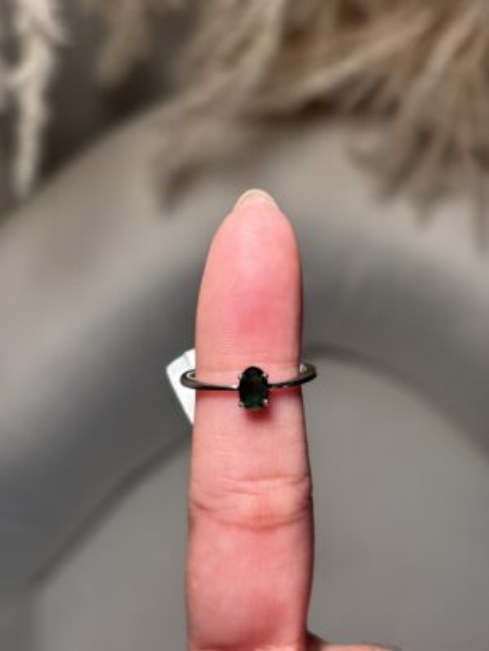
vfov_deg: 36.8
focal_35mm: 52
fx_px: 979
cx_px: 244
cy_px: 326
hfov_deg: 28.0
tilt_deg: -66.3
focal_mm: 5.96
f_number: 1.6
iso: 50
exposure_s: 1/72
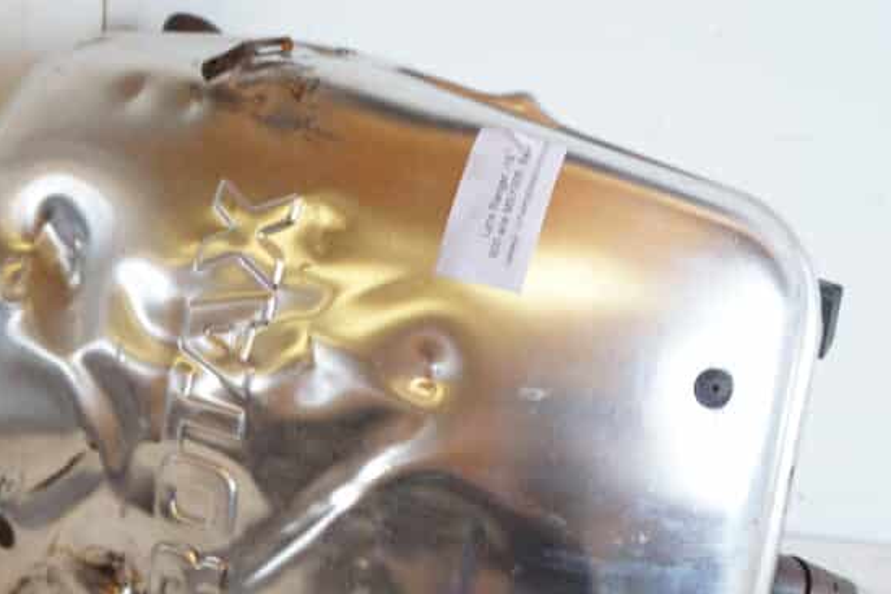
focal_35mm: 56
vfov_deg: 23.7
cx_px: 411
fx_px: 1386
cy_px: 501
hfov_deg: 35.6
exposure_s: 1/60
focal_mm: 20
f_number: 4
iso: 400
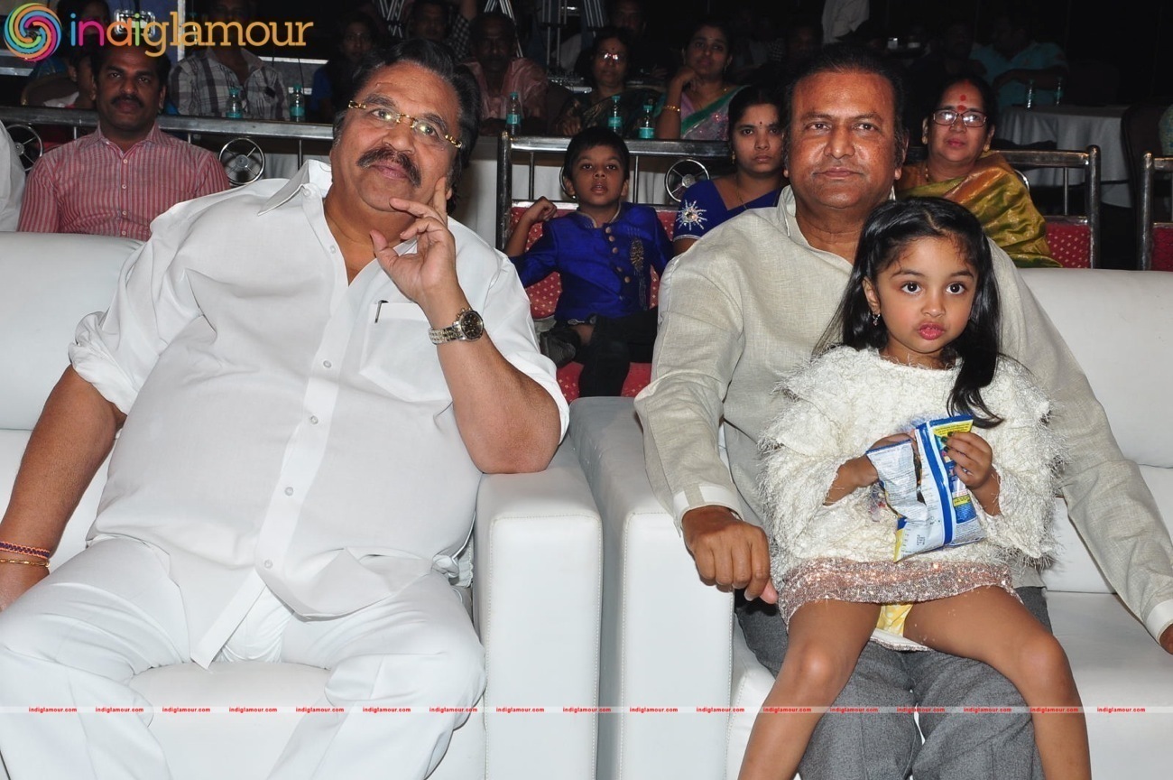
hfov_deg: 28.1
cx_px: 586
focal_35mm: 72
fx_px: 2344
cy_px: 390
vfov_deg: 18.9
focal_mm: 48
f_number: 11
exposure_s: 1/125
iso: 400
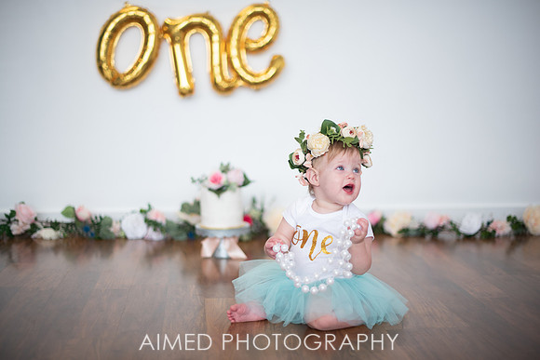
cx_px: 268
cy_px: 180
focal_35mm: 51
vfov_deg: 26.6
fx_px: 762
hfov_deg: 39.0
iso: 200
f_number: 1.4
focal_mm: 50
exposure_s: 1/320
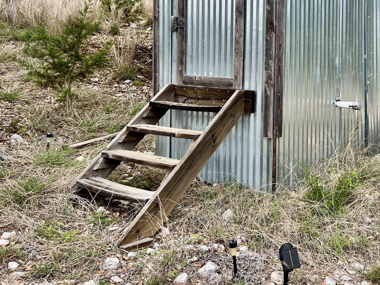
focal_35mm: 45
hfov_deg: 40.5
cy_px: 54
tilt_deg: -3.4
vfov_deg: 31.3
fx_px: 494
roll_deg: +2.4
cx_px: 300
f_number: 1.5
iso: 50
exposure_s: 1/1621
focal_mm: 5.7
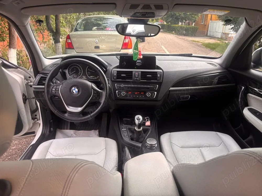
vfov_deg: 53.1
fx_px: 197
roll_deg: -1.2
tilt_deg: -21.3
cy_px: 98
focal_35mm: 26
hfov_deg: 67.3
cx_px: 131
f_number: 1.6
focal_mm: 5.96
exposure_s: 1/101
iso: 100
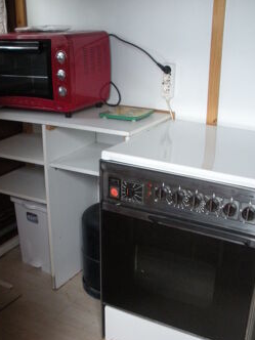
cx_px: 100
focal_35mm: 45
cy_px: 218
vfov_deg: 41.7
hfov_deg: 32.1
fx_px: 442
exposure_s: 1/46.4
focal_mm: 6.3
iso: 400
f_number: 3.5
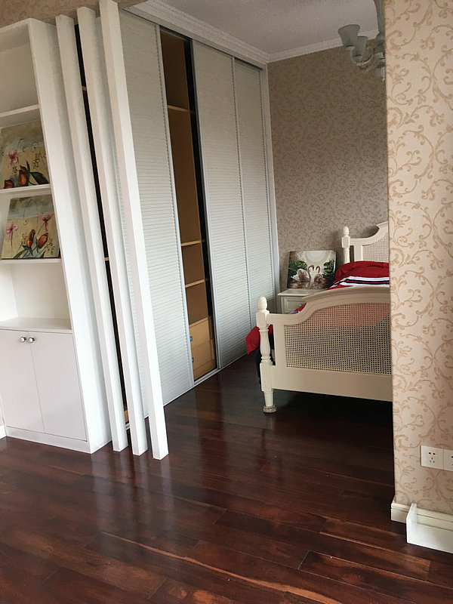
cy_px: 302
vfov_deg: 61.7
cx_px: 226
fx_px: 506
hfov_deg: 48.2
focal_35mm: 29
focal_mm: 4.15
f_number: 2.2
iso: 50
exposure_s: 1/33
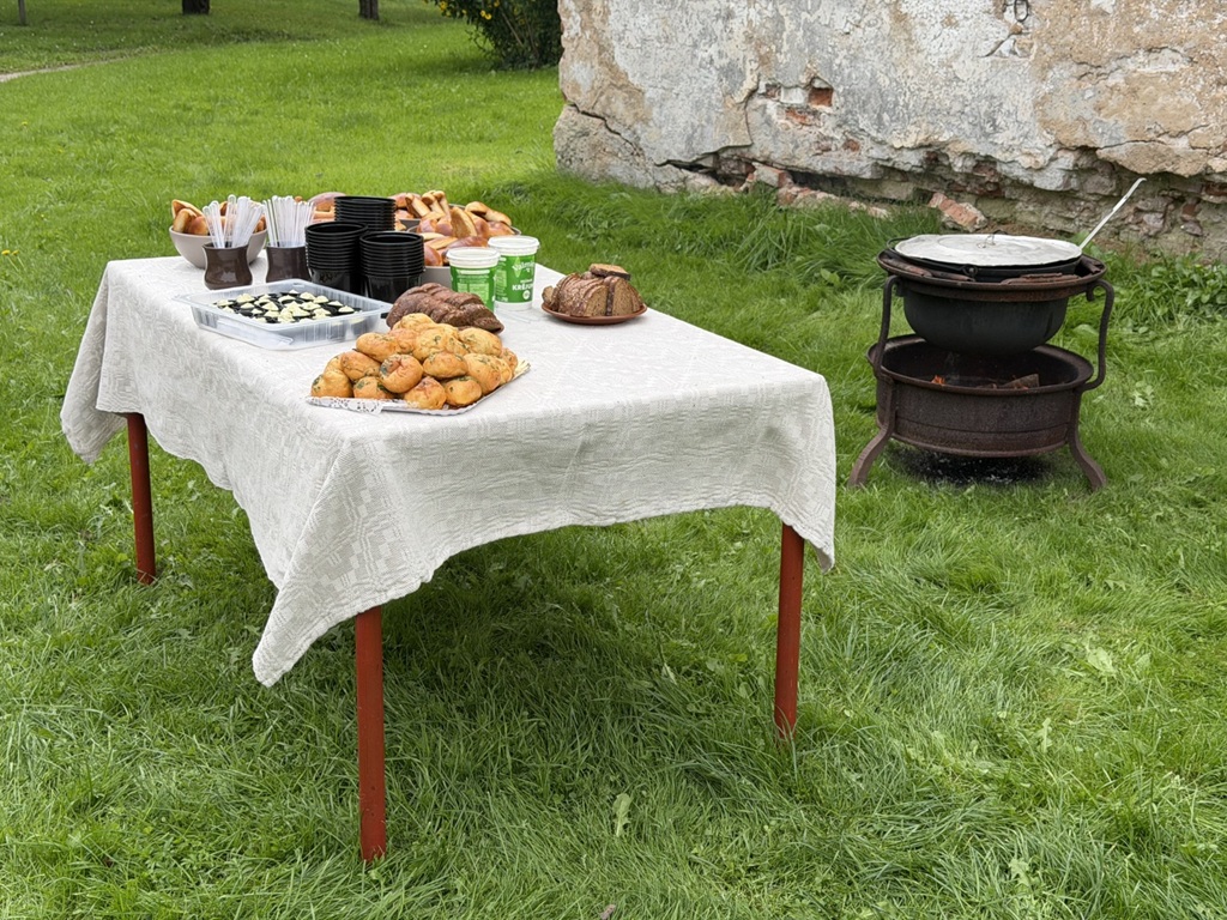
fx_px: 1701
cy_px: 460
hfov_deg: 39.7
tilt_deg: -19.1
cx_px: 614
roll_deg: -0.4
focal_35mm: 48
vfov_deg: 30.3
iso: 64
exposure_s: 1/1513
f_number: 1.78
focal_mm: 6.76
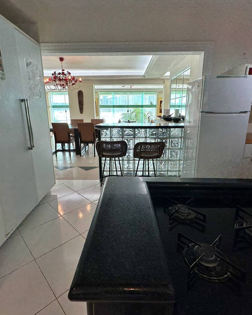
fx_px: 177
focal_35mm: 19
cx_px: 125
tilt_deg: -13.9
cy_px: 153
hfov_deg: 70.9
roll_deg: -0.2
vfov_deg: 83.3
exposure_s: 1/125
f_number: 2.2
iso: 40
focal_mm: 2.22
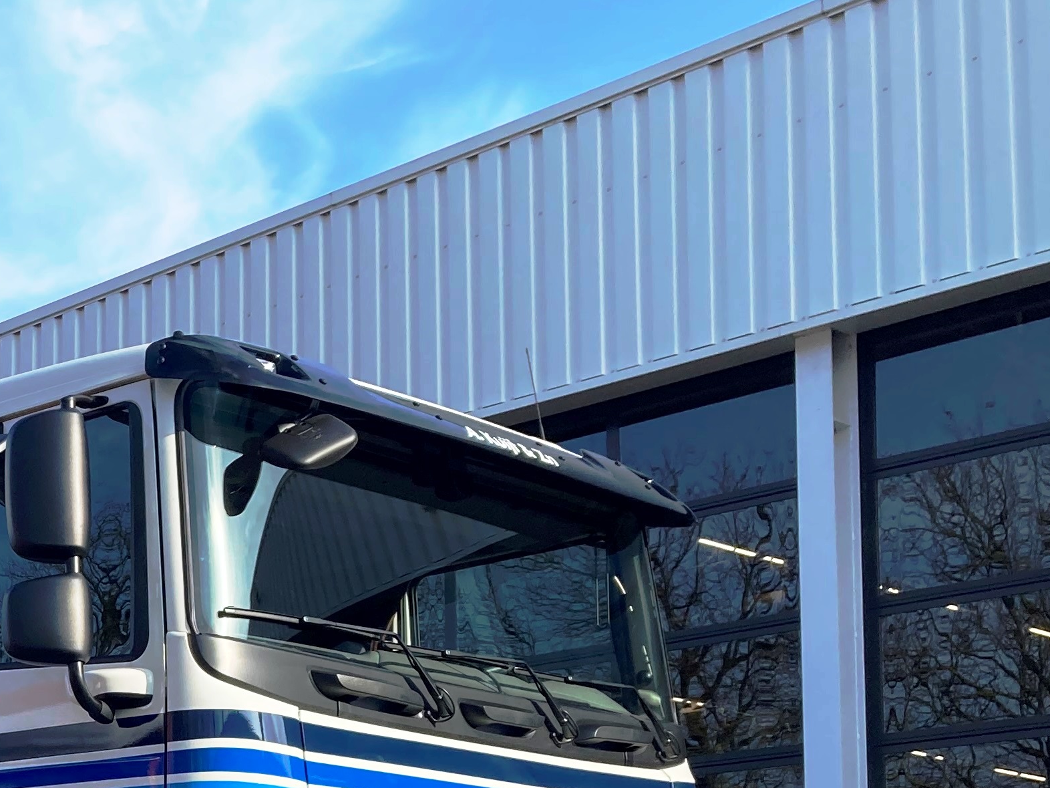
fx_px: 1850
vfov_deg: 23.2
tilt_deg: +5.6
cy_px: 762
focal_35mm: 61
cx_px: 2
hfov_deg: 29.6
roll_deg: -1.8
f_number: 1.8
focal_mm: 3.99
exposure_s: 1/1130
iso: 20
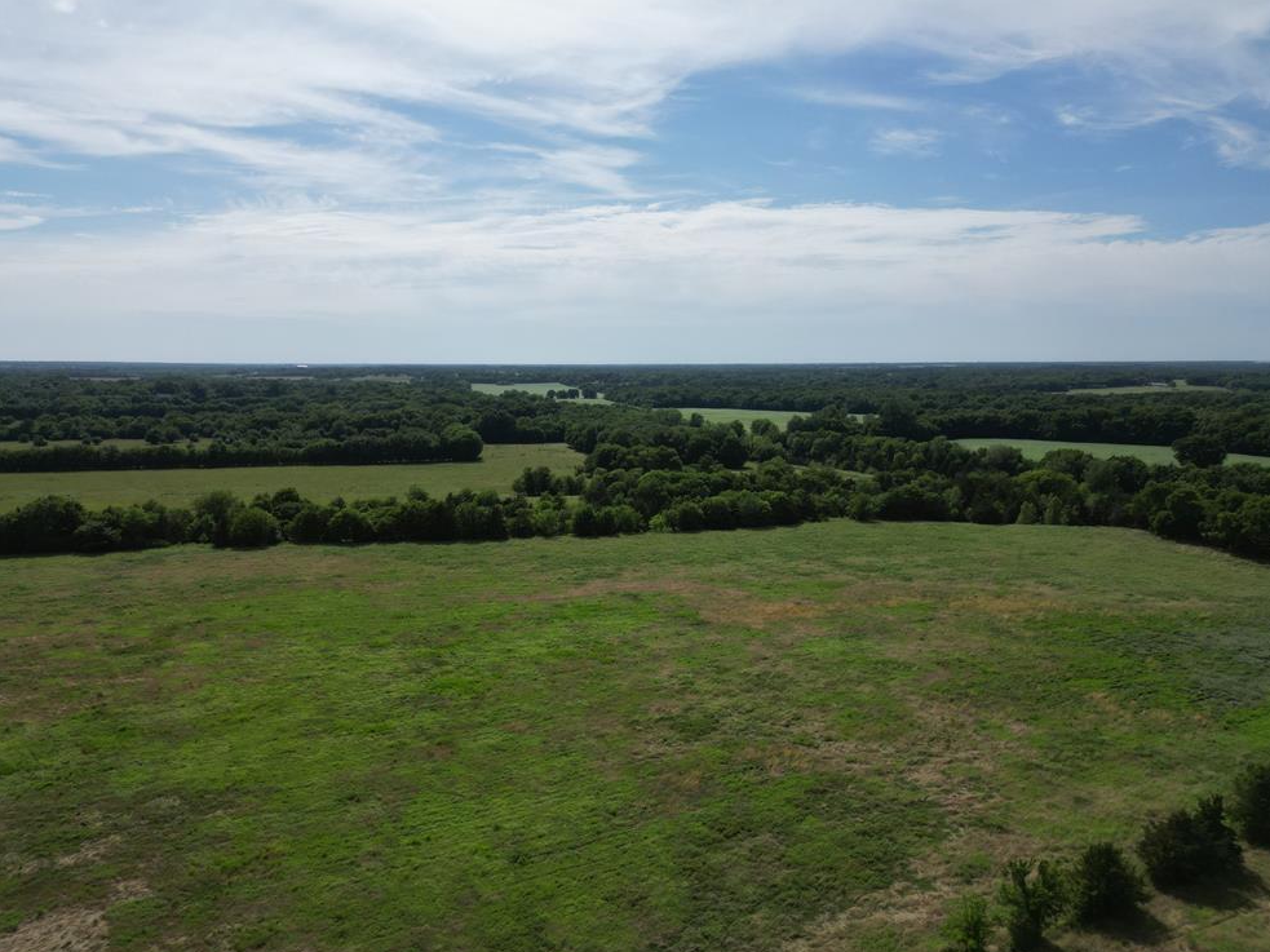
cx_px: 638
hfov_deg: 69.4
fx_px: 917
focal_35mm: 25
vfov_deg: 54.9
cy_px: 471
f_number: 1.7
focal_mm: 6.72
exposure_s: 1/6400
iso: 120
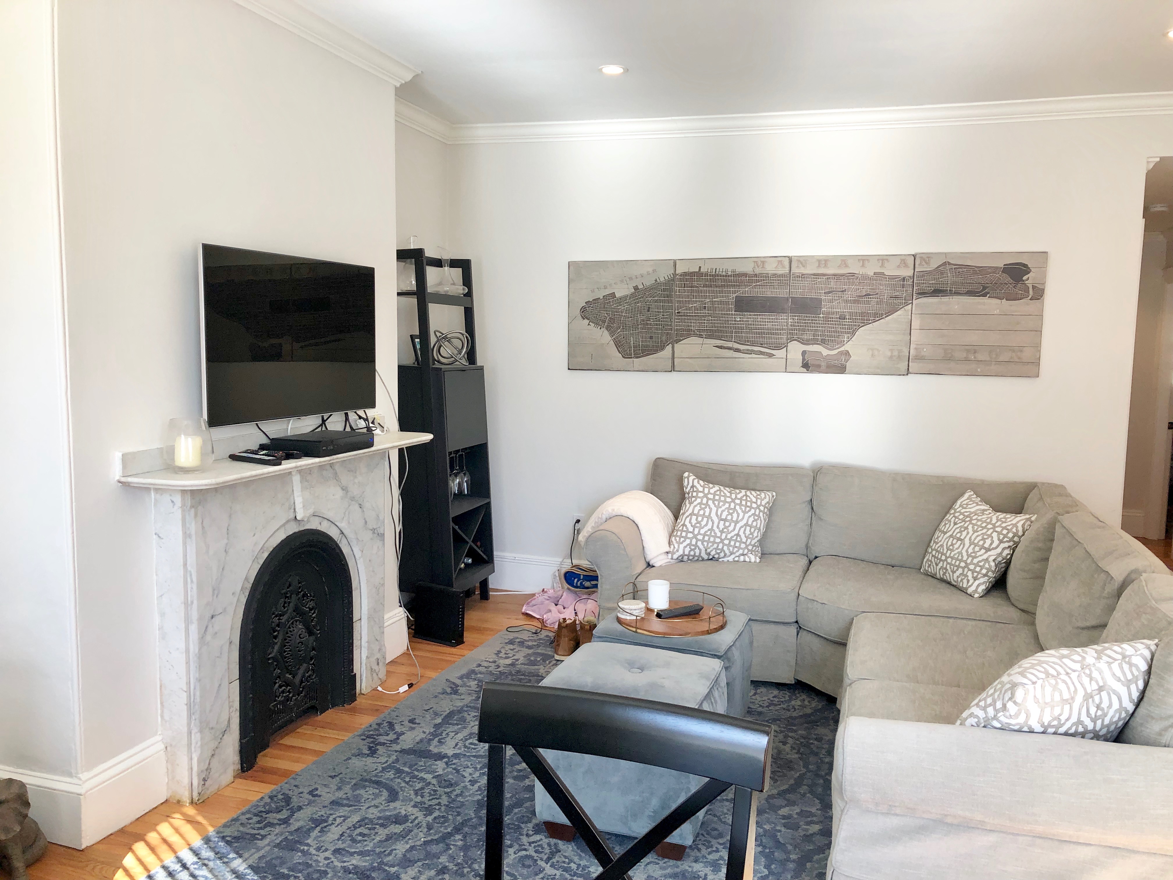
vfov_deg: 49.7
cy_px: 440
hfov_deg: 63.4
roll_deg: -0.7
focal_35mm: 28
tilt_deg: -4.5
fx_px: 949
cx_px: 586
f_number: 1.8
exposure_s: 1/120
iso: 64
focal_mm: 3.99
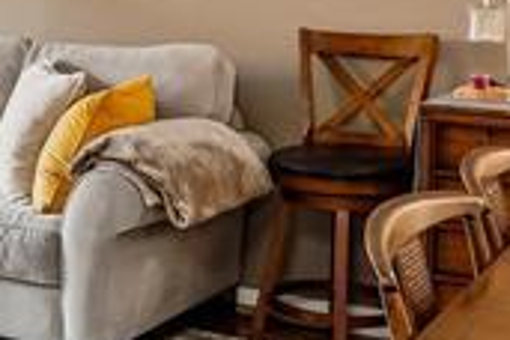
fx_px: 1190
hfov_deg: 23.5
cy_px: -54
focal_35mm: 84
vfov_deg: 15.7
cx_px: 45
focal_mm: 14
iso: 400
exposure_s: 1/8
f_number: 8
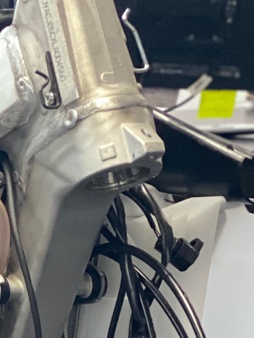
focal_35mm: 218
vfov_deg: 8.9
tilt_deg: -16.5
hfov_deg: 6.7
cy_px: 502
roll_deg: -2.4
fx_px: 2132
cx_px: -201
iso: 200
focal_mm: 6
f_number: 2
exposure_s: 1/33
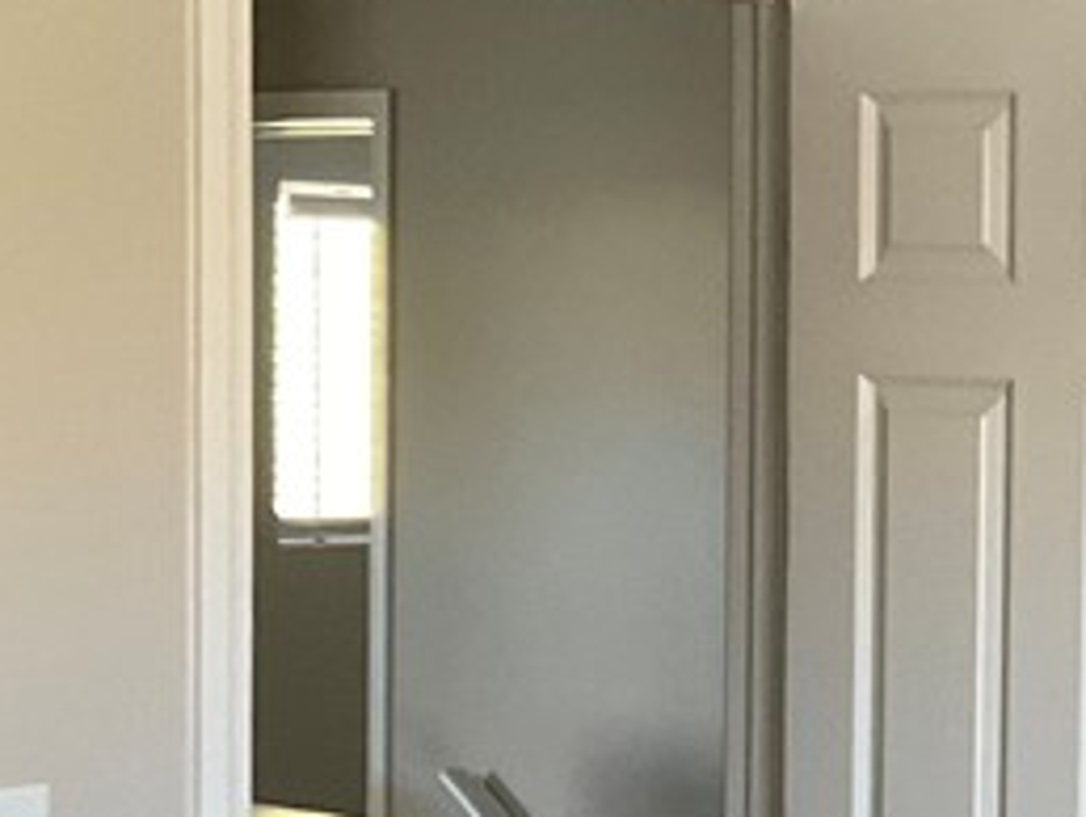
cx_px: 1503
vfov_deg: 12.8
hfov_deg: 16.0
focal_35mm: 115
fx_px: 3611
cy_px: 644
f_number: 1.8
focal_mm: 3
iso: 125
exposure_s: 1/60
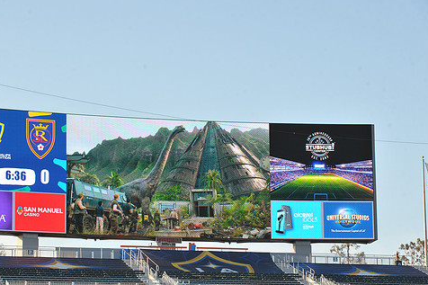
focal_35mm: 134
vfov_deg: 10.2
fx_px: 1592
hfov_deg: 15.3
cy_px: 171
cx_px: 183
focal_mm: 110
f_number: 9
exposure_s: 1/320
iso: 400
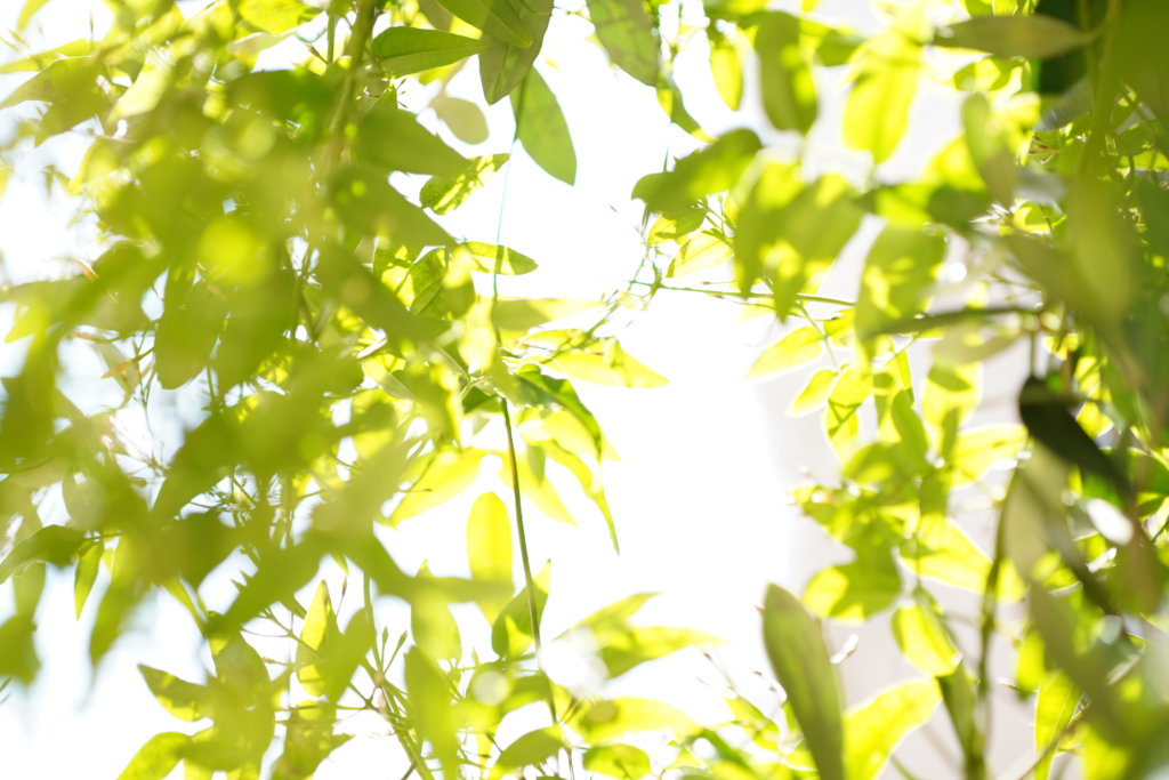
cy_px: 390
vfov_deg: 27.0
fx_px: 1624
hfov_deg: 39.6
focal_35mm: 50
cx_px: 584
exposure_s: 1/320
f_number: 2
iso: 100
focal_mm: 50
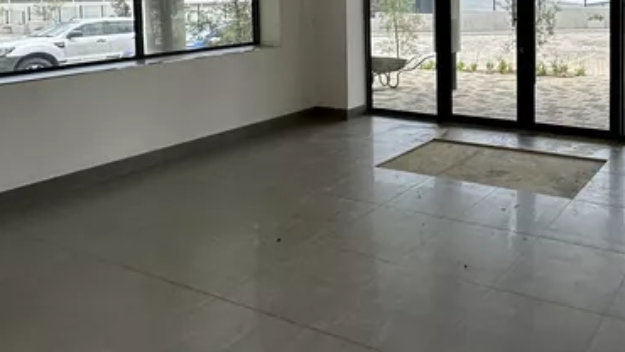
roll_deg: -2.0
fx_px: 547
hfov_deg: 52.9
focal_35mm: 33
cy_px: 14
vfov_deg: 33.1
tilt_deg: -7.7
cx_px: 551
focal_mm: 2.22
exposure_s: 1/143
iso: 40
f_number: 2.2
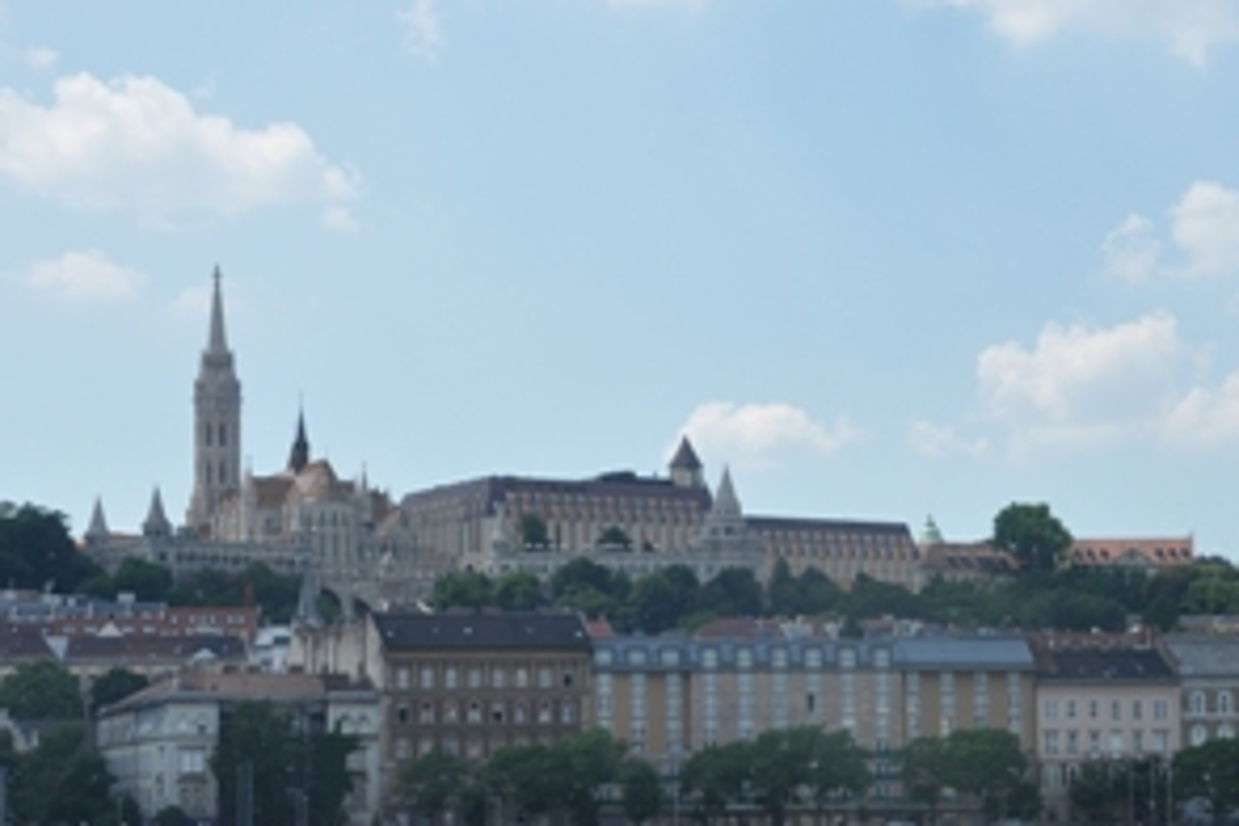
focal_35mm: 103
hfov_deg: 19.8
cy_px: 552
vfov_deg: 13.3
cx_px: 893
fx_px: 3536
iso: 200
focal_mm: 45
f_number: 10
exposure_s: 1/320
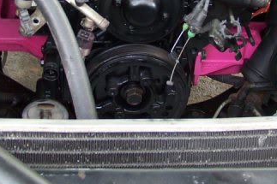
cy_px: 37
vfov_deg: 15.9
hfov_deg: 23.9
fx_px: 654
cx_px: 140
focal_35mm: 85
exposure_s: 1/8
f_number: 2.8
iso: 64
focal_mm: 5.85
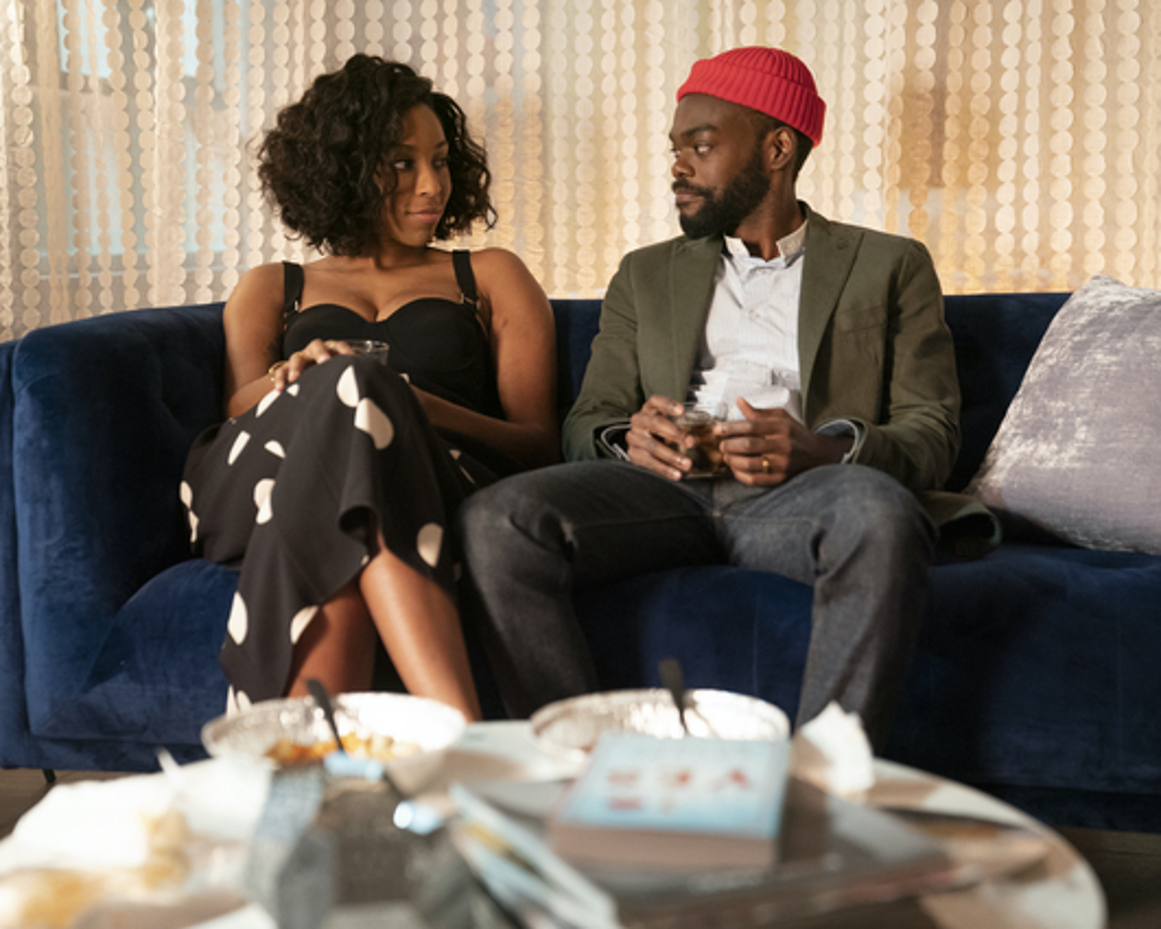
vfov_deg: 25.4
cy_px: 464
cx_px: 544
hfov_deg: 31.4
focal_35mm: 60
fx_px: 2062
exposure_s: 1/80
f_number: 2.8
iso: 3200
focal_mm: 53
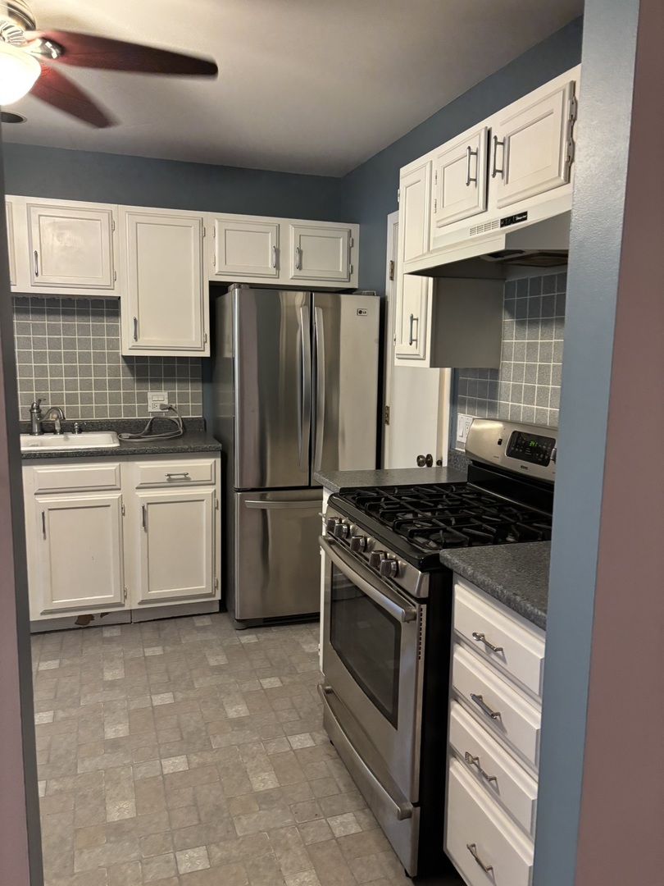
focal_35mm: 26
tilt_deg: -6.7
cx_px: 332
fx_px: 665
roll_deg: -1.0
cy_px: 443
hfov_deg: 53.1
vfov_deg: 67.3
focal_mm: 5.96
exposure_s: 1/60
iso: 500
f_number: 1.6
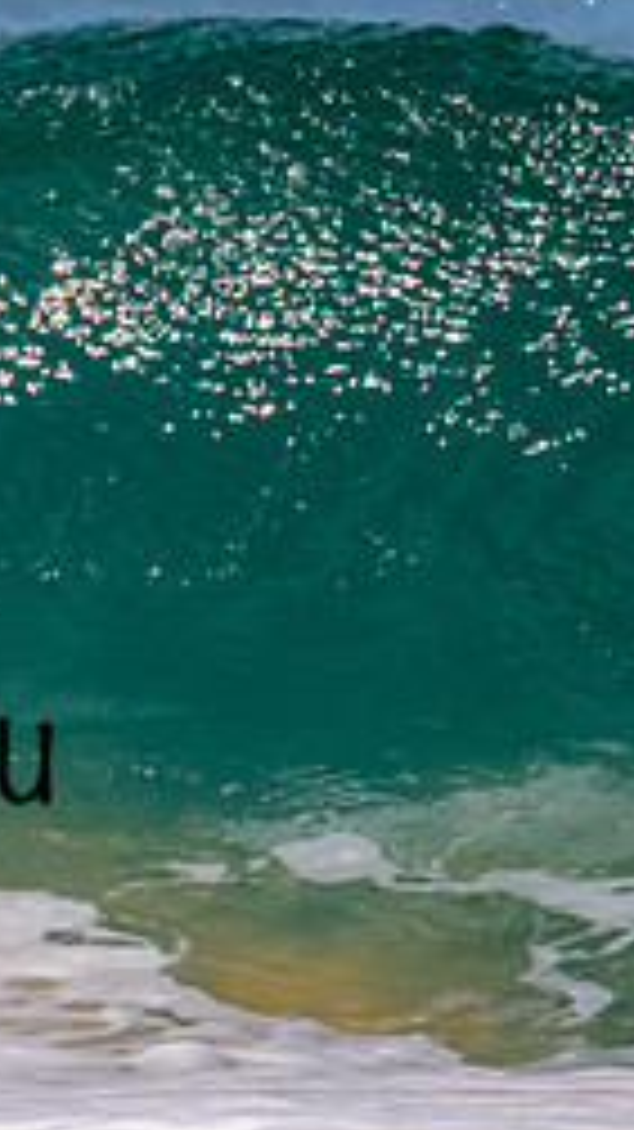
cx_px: -551
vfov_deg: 0.9
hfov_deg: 0.5
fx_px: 74463
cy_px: 621
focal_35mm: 2489
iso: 720
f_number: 11
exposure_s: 1/2000
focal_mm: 800
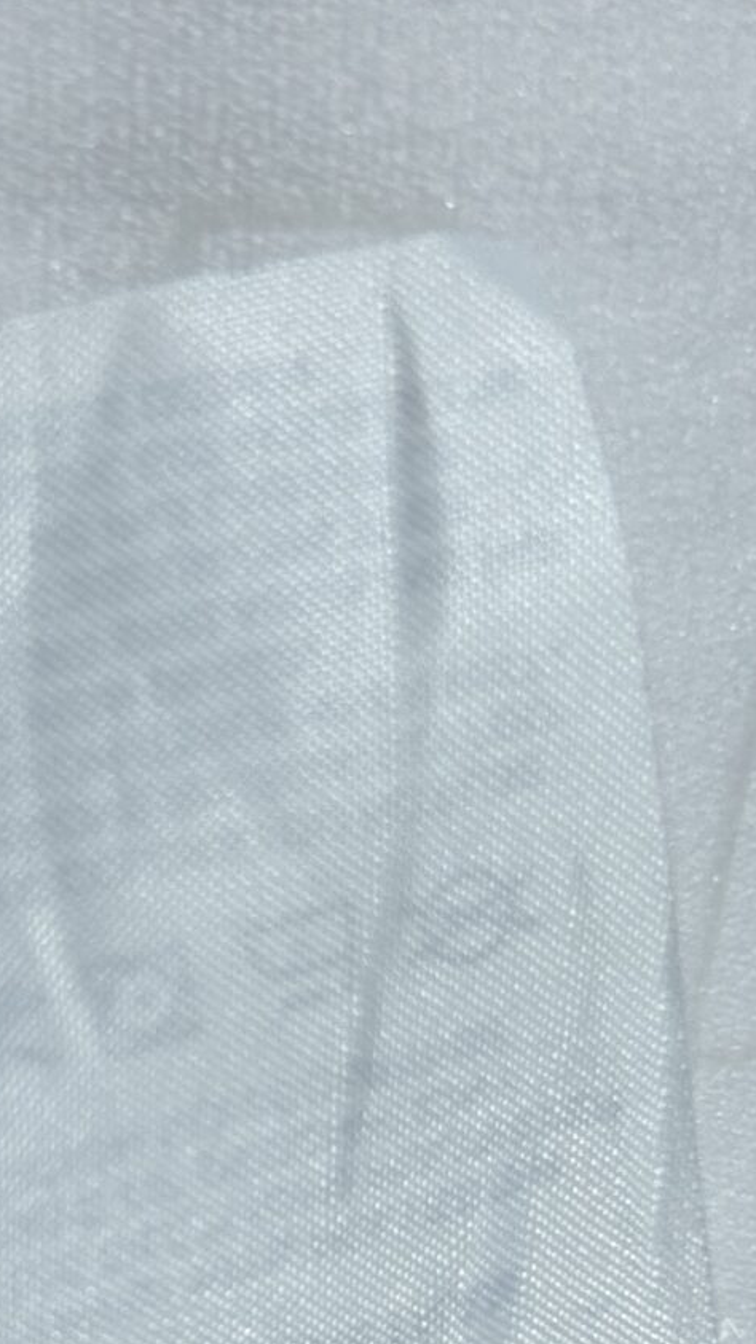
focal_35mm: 86
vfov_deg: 24.2
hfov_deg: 14.0
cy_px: 1159
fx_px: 3066
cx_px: 233
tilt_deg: -51.4
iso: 40
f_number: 1.5
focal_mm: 5.7
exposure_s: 1/200
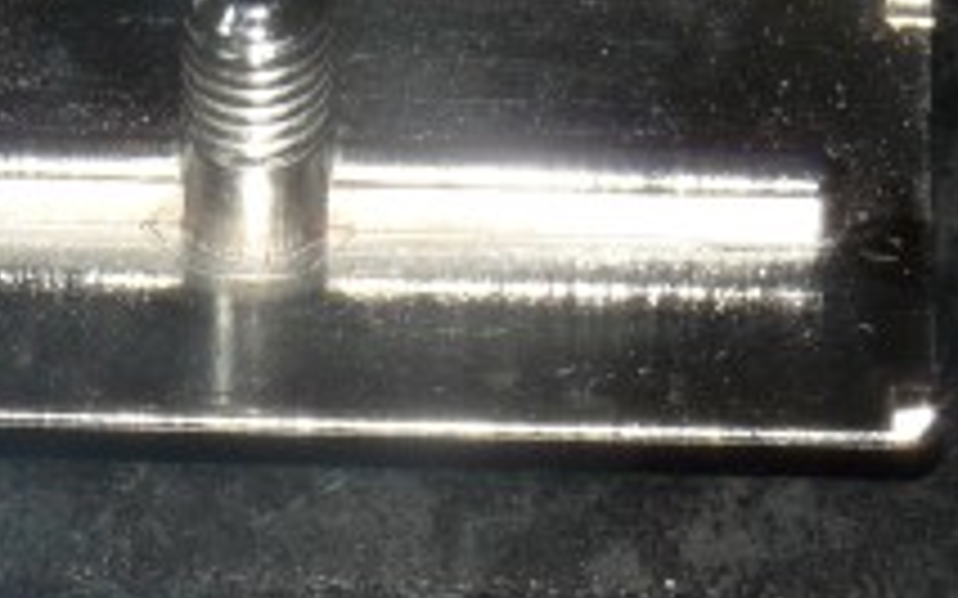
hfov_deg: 6.1
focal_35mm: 347
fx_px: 9057
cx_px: 463
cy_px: 710
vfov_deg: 3.8
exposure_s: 1/50
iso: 100
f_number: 5.6
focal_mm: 18
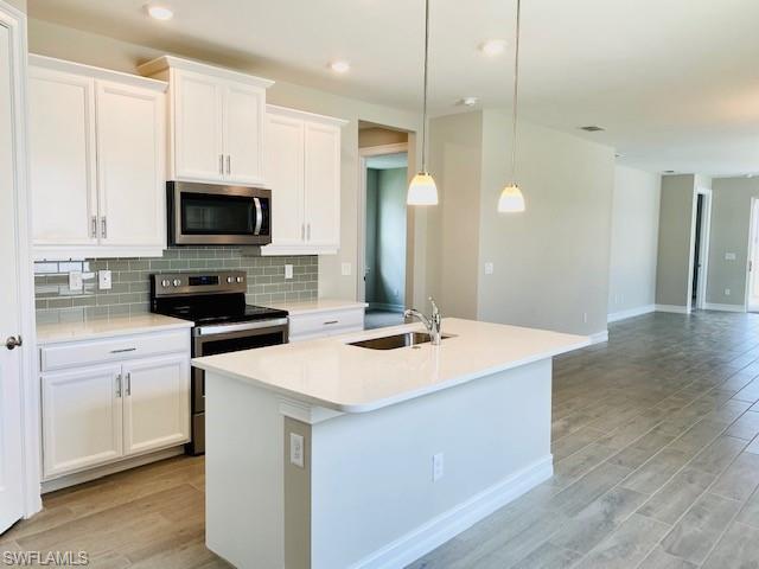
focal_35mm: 26
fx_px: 570
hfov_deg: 67.3
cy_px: 284
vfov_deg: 53.1
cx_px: 380
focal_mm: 4.25
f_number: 1.8
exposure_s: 1/120
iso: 50
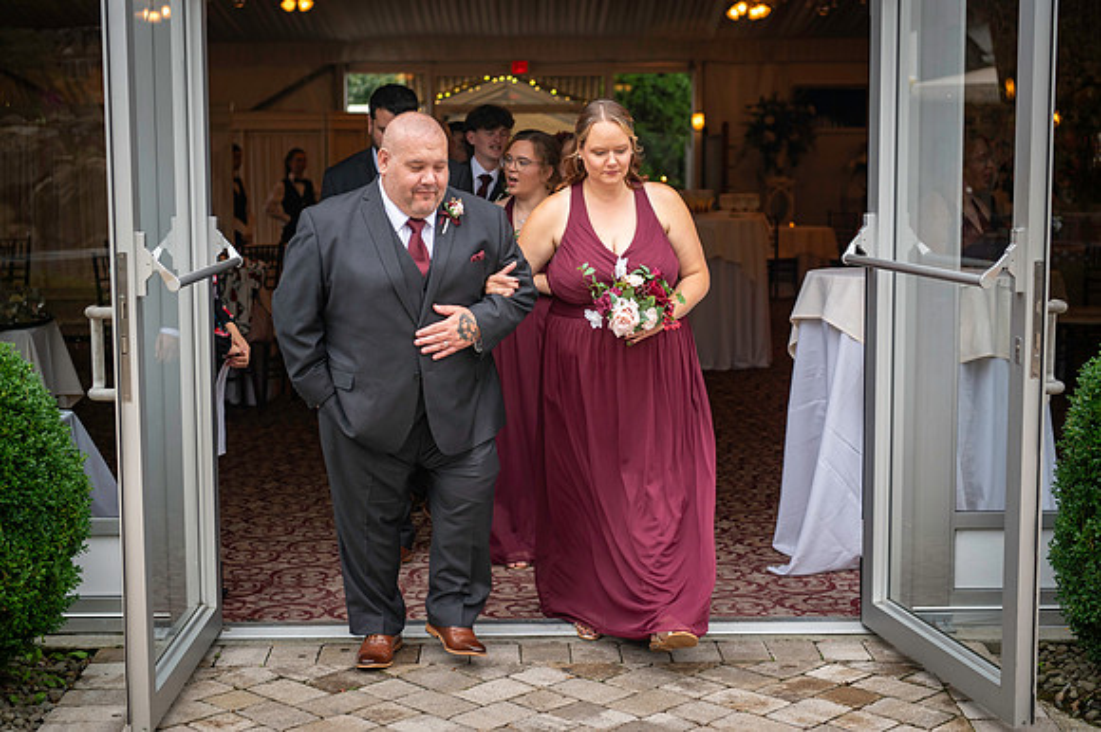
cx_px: 550
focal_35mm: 58
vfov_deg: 23.4
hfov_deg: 34.5
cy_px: 366
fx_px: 1773
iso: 500
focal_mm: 58
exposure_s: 1/160
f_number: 3.5
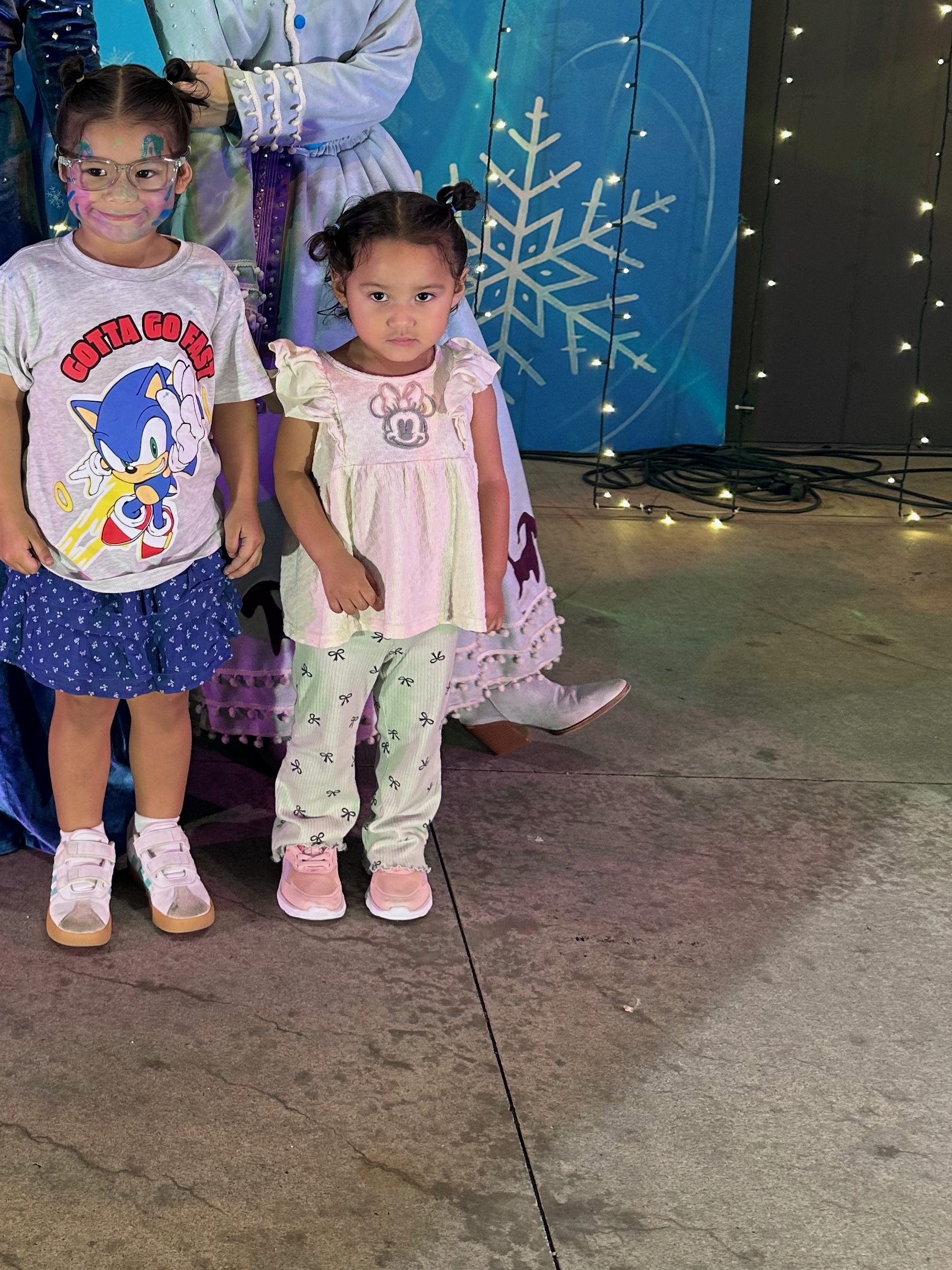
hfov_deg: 32.9
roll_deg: -2.5
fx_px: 1540
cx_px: 124
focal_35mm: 42
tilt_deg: -8.2
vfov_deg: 43.0
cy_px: 283
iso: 125
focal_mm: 6.86
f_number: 1.78
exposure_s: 1/60
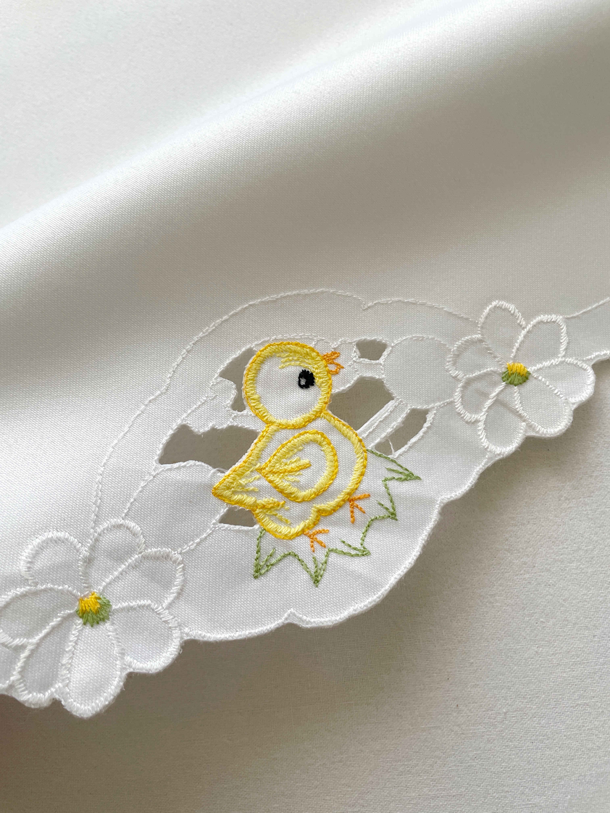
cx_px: 305
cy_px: 406
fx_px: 611
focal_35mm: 26
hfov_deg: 53.1
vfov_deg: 67.3
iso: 100
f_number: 1.6
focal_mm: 4.2
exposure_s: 1/121
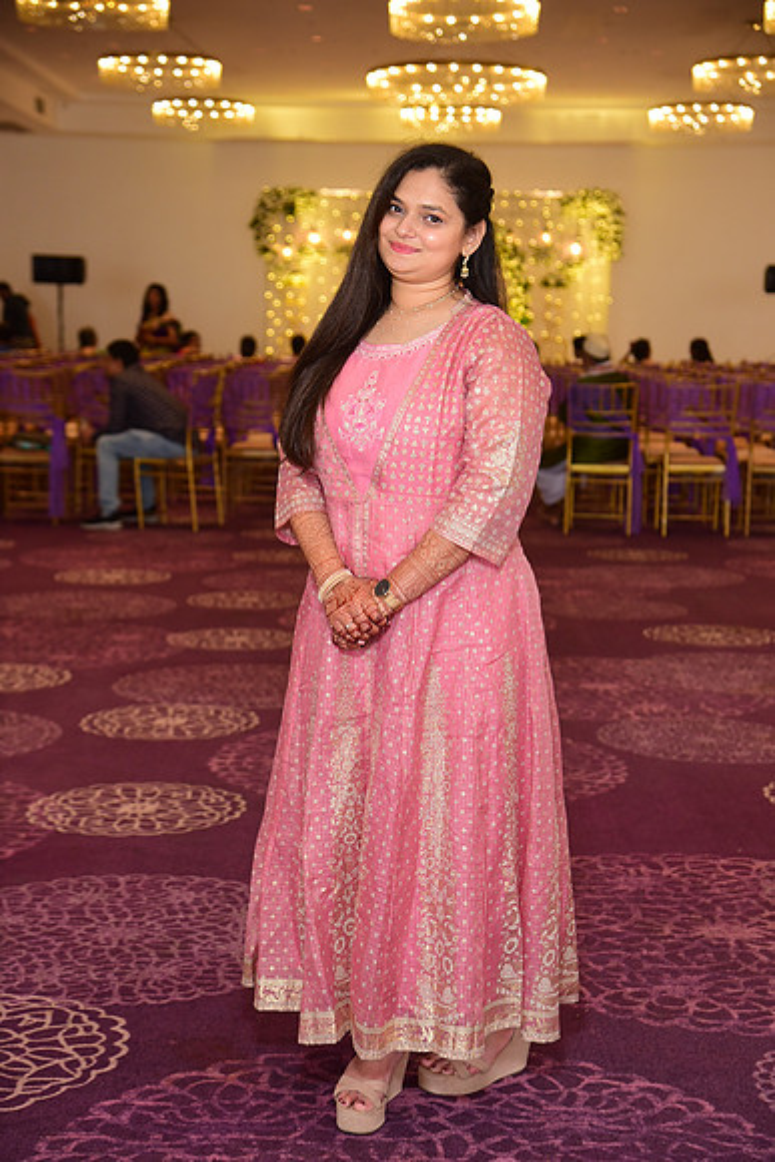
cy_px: 581
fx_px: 2001
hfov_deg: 21.9
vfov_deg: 32.4
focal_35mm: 62
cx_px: 388
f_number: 4.5
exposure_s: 1/160
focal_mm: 62
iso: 1250
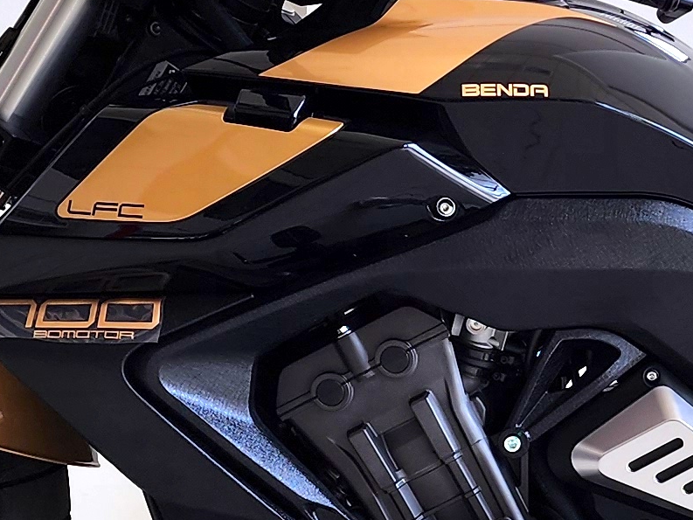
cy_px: 408
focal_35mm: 116
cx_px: 660
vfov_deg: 12.7
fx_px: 2323
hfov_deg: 16.7
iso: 16
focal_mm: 6.4
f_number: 1.8
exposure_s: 1/180
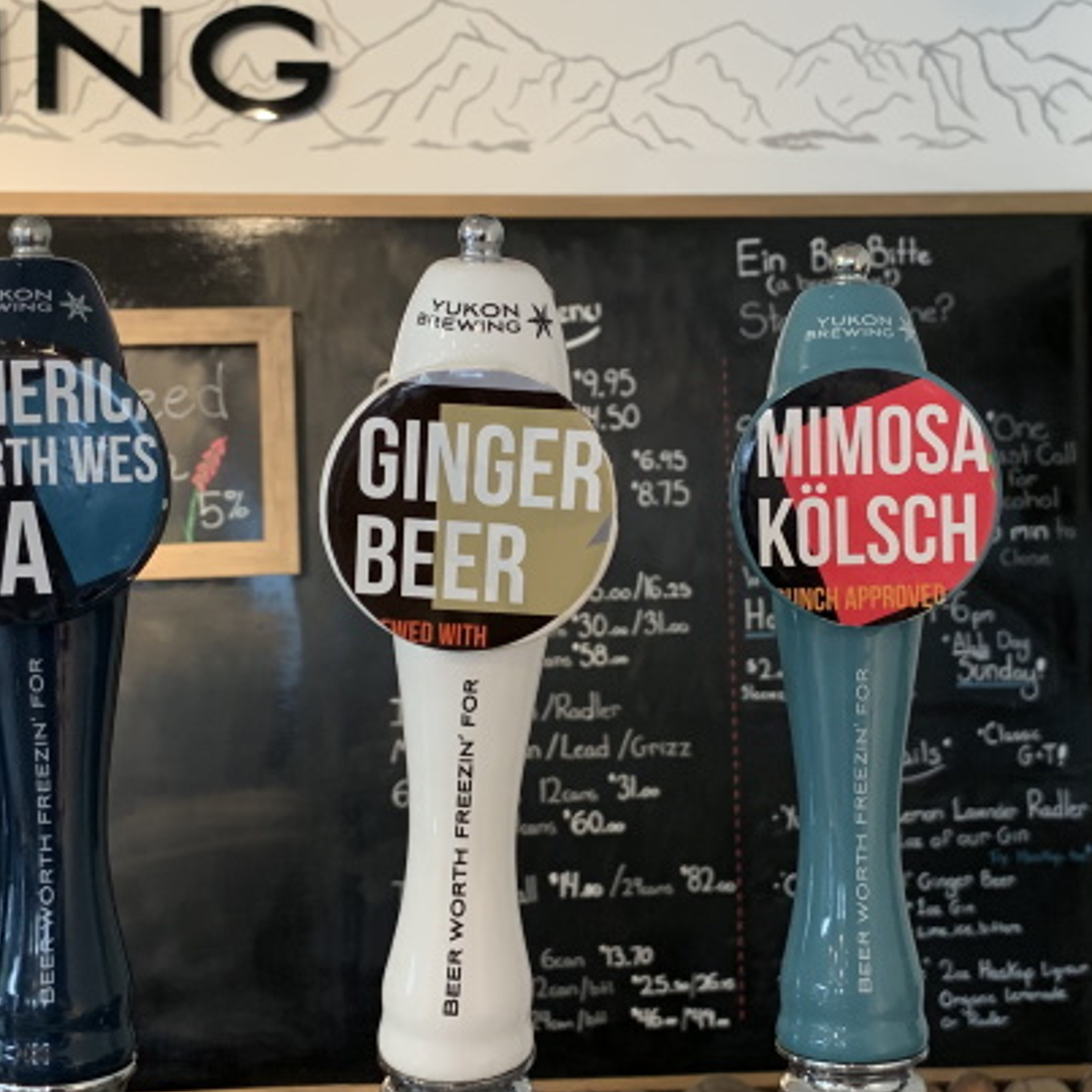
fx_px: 2034
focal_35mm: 57
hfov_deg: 30.0
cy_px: 553
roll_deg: +1.0
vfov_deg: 30.0
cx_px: 569
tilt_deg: +0.4
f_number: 1.8
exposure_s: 1/60
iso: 125
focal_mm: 4.25
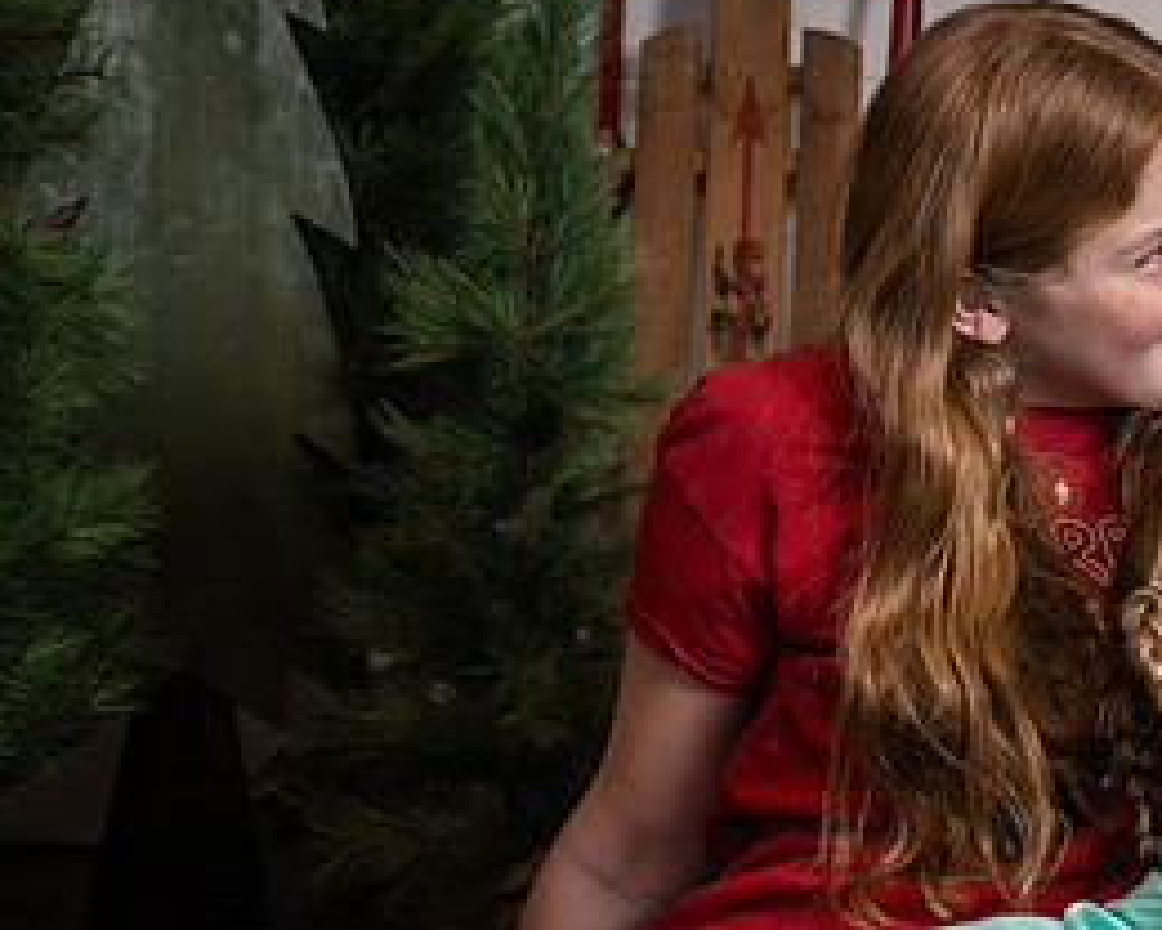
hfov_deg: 19.4
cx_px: 1245
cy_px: 484
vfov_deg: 16.2
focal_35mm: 95
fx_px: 3267
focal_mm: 44
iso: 160
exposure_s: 1/250
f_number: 5
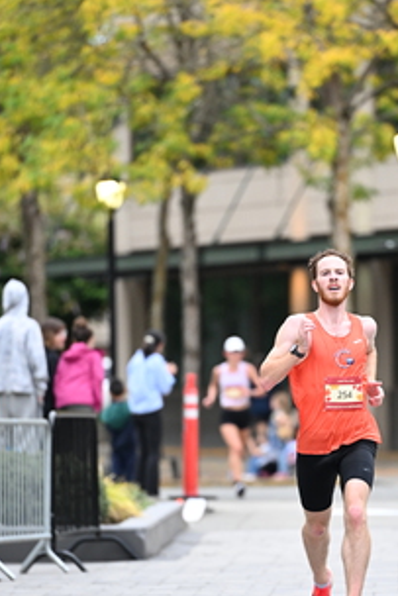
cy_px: 353
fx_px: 5996
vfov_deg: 5.7
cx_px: 311
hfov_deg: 3.8
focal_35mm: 362
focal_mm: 200
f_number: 2.8
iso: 1600
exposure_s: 1/800
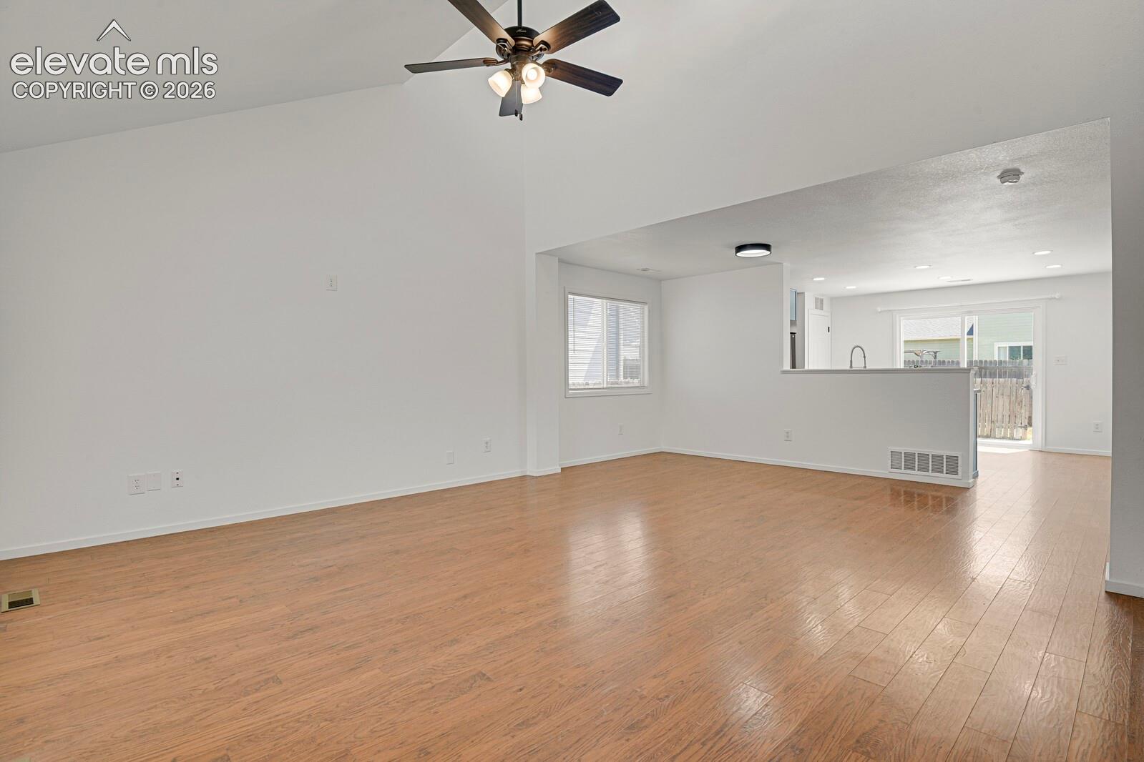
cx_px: 572
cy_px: 381
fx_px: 540
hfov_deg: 93.3
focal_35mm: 17
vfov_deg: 70.4
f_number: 8
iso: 250
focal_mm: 17
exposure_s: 1
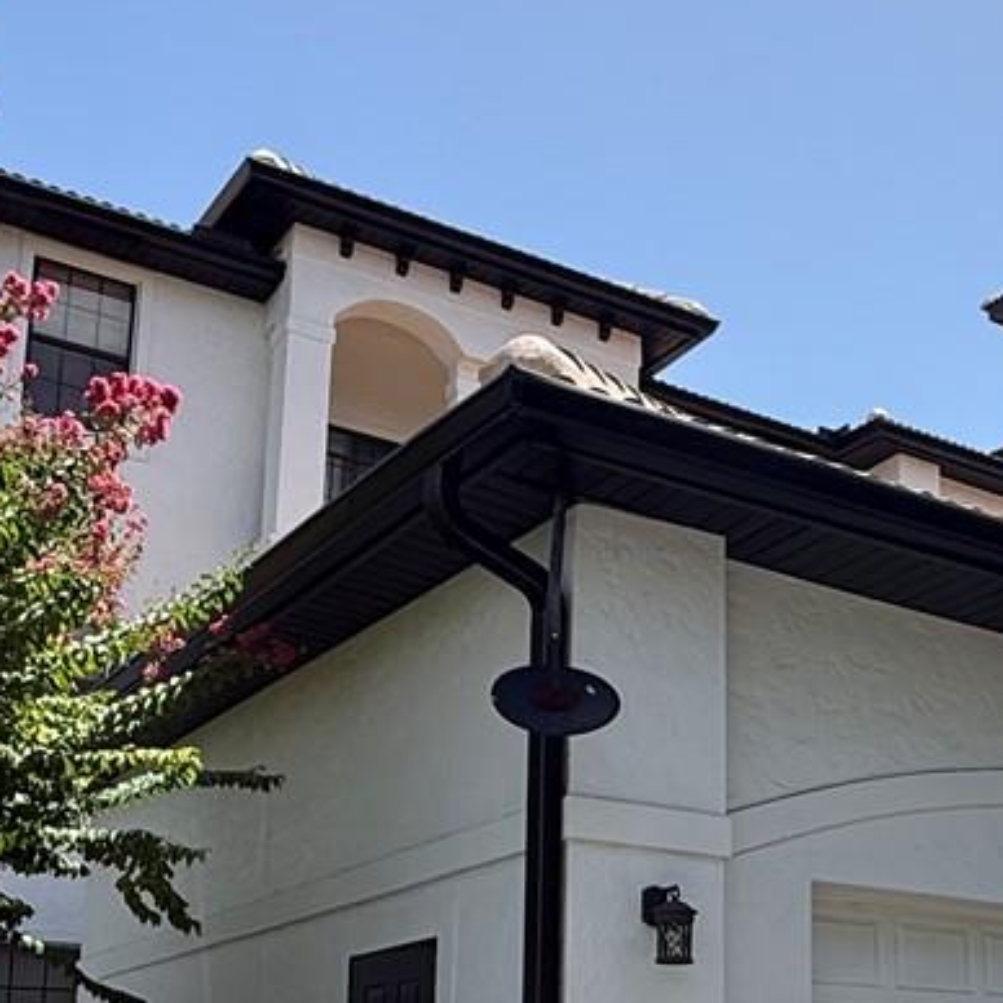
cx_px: 832
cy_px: 819
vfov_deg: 32.4
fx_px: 1672
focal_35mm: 51
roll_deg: +0.2
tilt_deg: +11.3
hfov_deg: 32.3
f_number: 2.2
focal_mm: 2.22
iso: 64
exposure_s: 1/1745
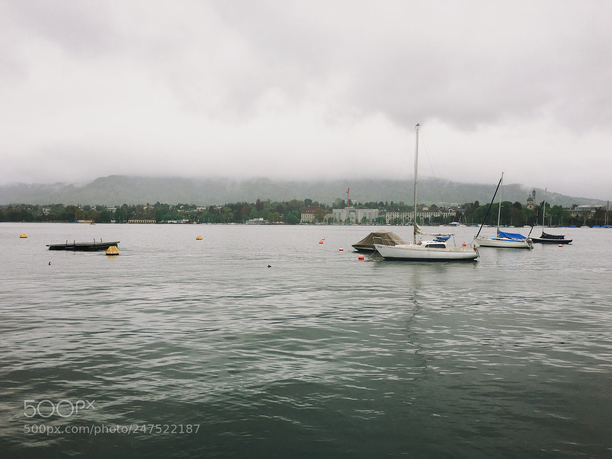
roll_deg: -1.1
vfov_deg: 48.2
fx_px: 513
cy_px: 230
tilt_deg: +0.4
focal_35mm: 29
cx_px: 306
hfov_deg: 61.7
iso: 25
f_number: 2.2
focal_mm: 4.15
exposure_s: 1/693
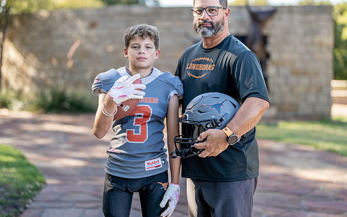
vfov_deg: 21.3
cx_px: 186
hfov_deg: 33.5
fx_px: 577
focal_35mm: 61
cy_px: 92
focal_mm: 50
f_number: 1.2
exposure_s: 1/1000
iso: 100
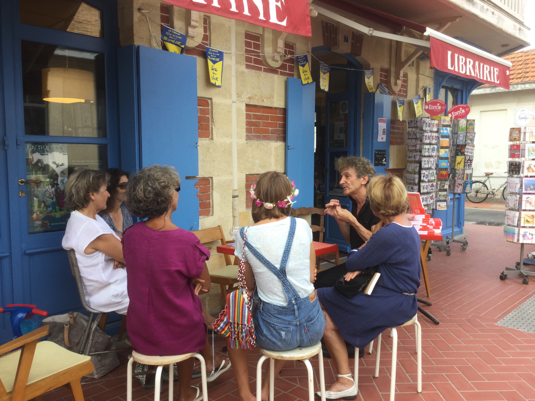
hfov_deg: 58.4
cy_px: 200
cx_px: 268
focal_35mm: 31
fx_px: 479
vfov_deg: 45.4
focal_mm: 3.3
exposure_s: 1/120
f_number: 2.4
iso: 25
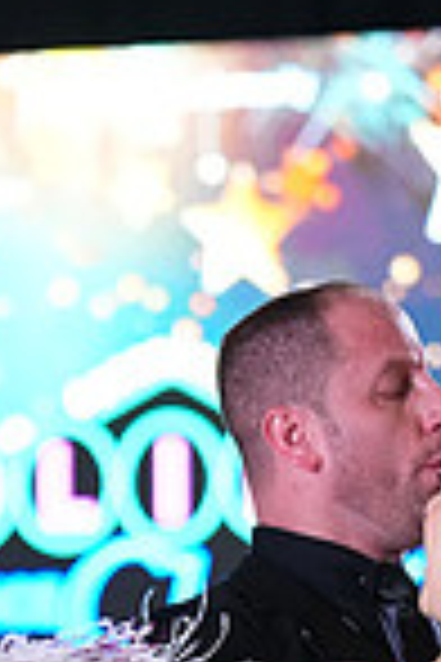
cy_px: 1063
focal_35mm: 678
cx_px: 484
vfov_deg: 3.0
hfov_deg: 2.0
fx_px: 12457
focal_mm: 172
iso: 6400
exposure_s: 1/400
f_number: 4
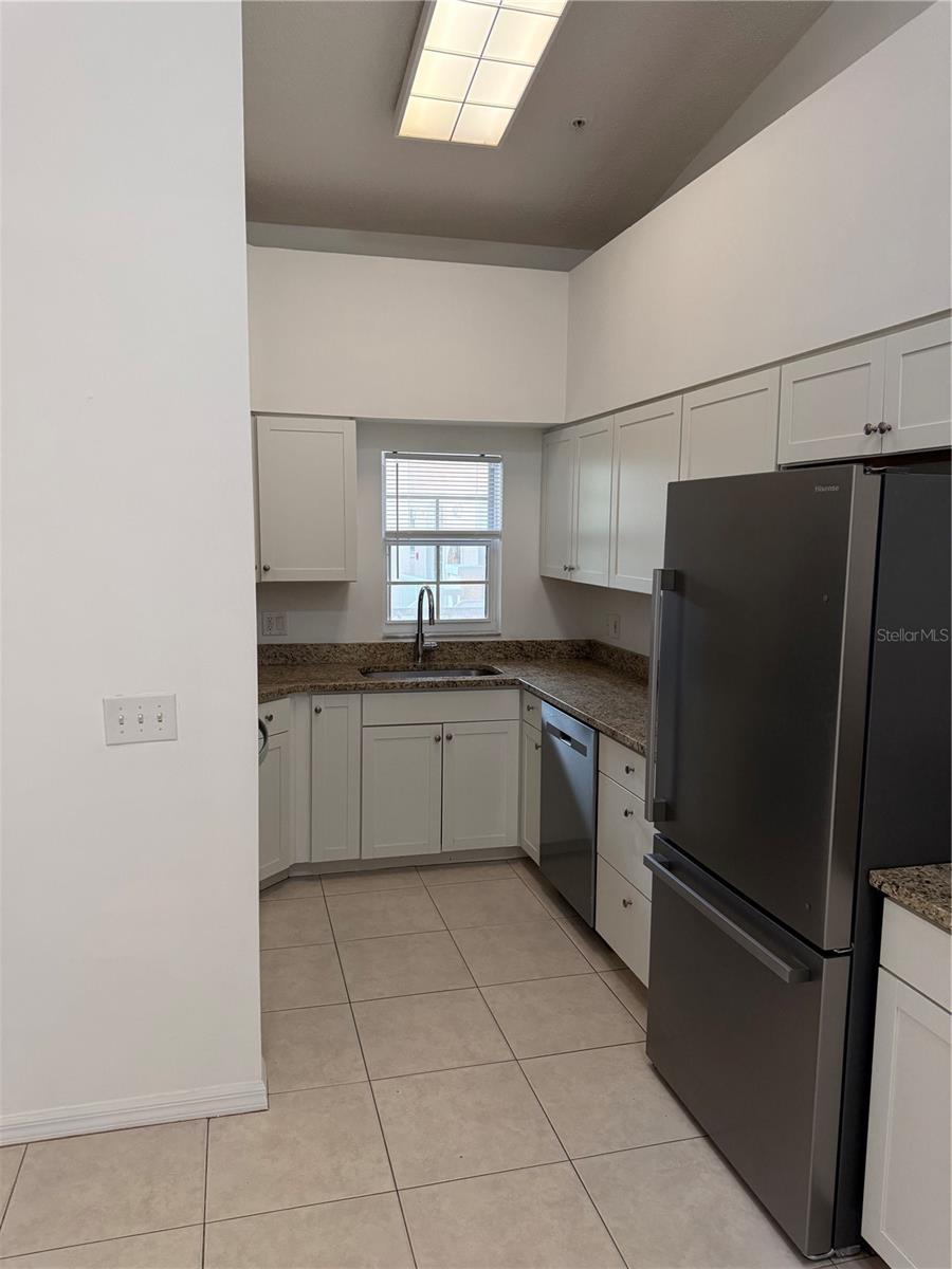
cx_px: 476
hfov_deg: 56.8
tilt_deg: -5.2
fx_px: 880
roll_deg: -1.2
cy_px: 634
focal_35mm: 24
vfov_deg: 71.6
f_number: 1.78
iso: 400
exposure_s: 1/180
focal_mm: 6.76
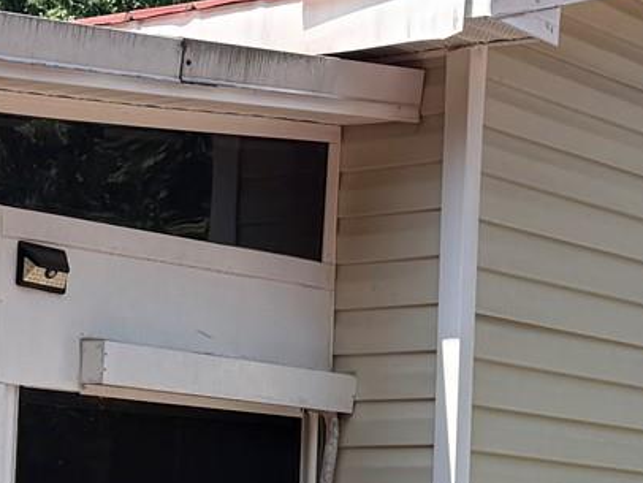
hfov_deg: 16.3
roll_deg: -1.9
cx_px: 337
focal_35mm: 121
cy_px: 494
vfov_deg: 12.1
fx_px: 2249
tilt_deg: +1.8
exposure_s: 1/2299
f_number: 1.78
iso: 80
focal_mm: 6.76
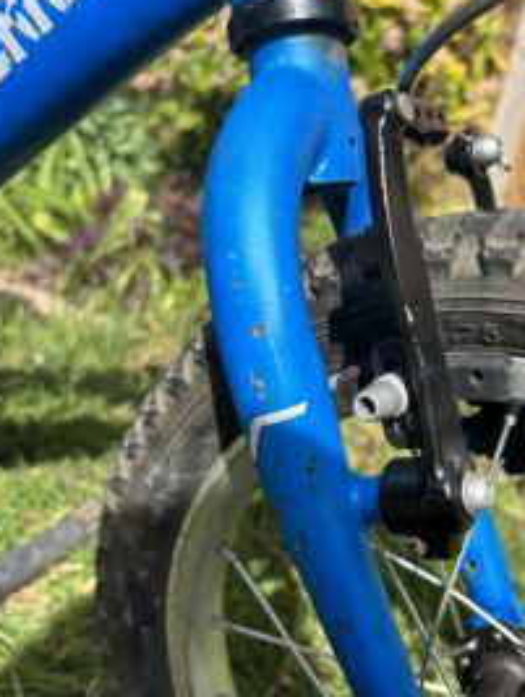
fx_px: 706
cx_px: 334
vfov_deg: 52.0
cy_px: 436
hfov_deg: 40.4
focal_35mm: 35
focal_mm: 5.96
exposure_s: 1/1248
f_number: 1.6
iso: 50
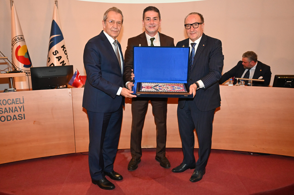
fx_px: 265
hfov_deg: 58.0
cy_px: 98
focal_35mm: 32
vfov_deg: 40.5
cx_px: 147
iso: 6400
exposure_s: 1/60
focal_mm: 32.5
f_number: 4
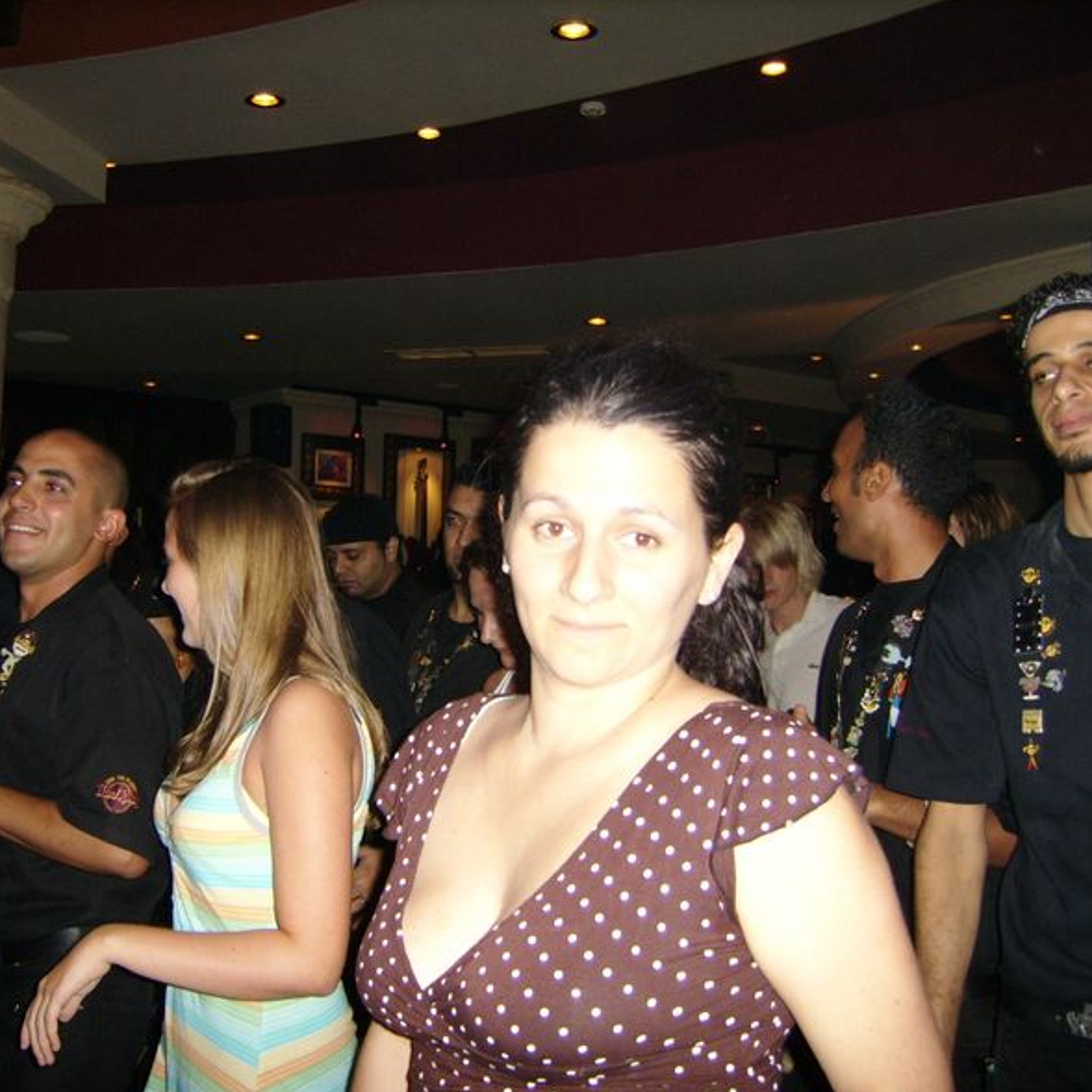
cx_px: 428
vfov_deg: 40.0
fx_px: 1499
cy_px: 554
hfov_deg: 39.8
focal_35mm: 42
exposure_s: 1/30
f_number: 2.8
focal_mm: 5.95
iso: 154
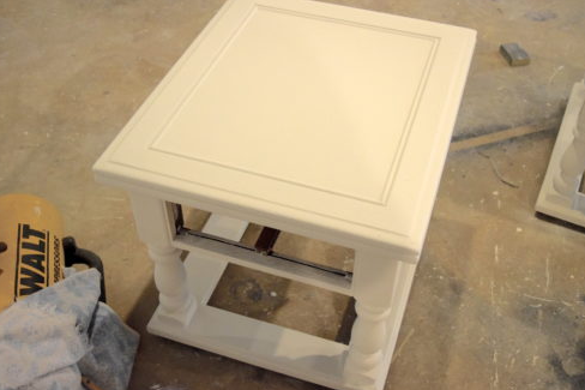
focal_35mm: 42
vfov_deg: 32.2
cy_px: 199
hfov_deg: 46.9
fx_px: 674
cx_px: 289
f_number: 4
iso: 3200
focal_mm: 27
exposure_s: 1/80
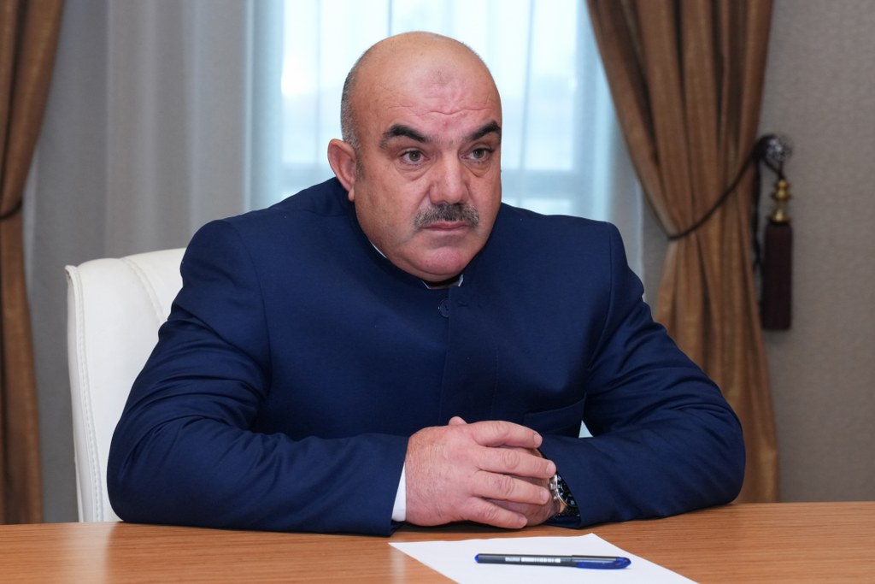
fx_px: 2552
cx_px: 438
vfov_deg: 13.0
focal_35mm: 105
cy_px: 292
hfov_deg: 19.5
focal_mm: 70
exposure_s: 1/200
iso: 2000
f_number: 5.6
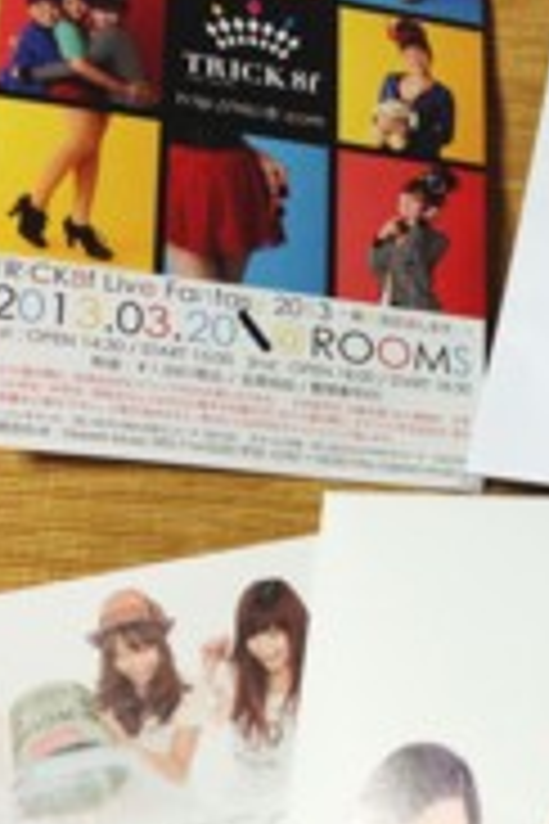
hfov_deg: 17.2
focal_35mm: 75
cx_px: 702
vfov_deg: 26.7
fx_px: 1715
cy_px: 599
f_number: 2.4
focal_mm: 4.13
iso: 64
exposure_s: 1/24
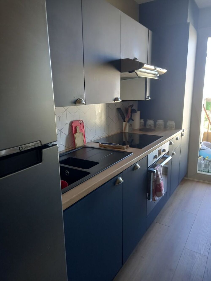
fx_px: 203
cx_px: 106
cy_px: 140
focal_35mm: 25
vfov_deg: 69.4
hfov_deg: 54.9
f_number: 2
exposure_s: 1/60
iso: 160
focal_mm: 4.6
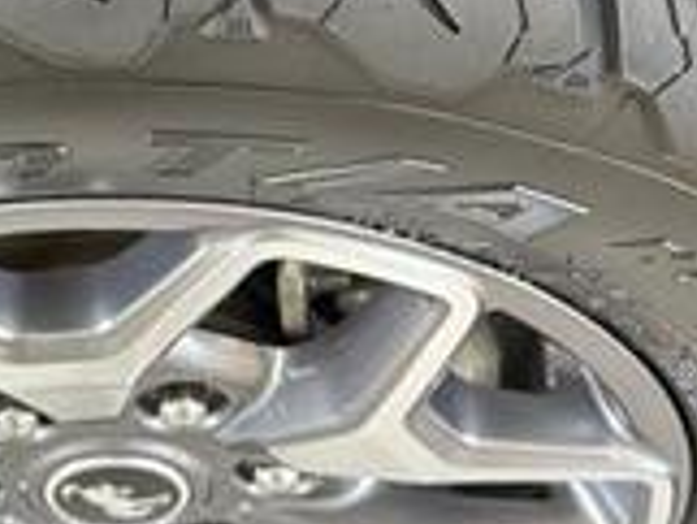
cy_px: 100
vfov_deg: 19.5
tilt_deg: -48.0
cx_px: 100
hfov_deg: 25.3
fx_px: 1511
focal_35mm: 75
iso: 125
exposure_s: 1/60
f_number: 1.78
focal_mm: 6.86
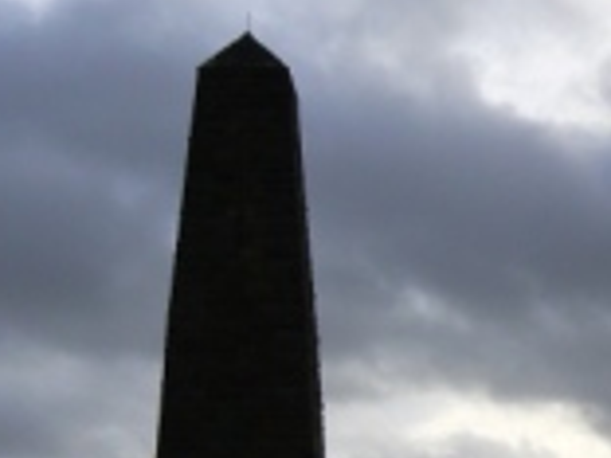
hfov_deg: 19.5
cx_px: 478
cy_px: 583
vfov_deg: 14.2
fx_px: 1765
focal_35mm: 100
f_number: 7.1
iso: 80
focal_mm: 6
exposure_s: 1/400
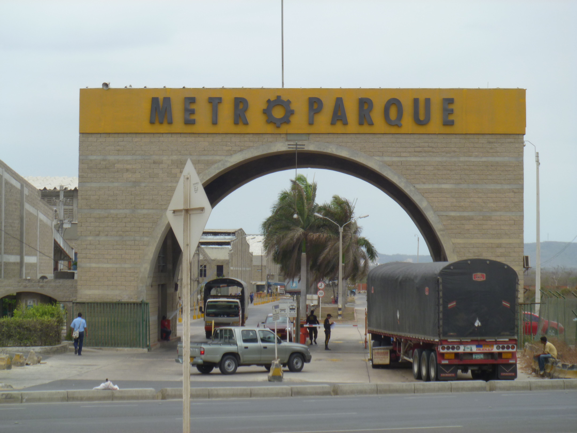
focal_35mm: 110
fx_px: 1834
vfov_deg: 13.5
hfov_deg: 17.9
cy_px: 216
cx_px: 288
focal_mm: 19.5
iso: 80
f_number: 7.1
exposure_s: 1/160
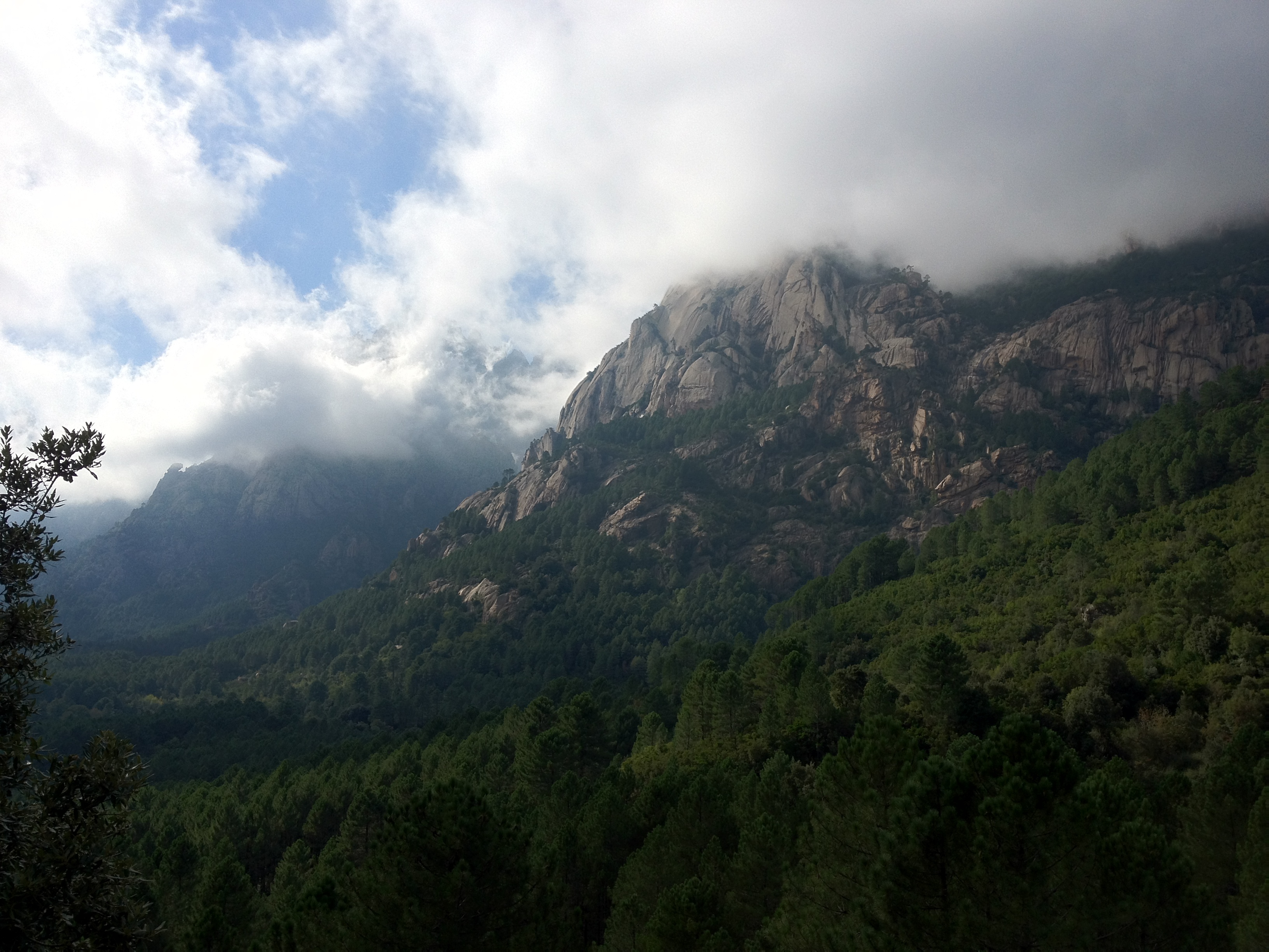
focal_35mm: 35
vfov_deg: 40.7
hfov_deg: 52.6
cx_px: 634
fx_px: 1283
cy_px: 476
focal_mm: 4.28
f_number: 2.4
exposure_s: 1/3460
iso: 64
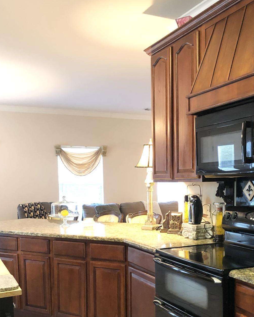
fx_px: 413
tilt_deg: -6.7
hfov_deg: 34.0
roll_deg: +1.3
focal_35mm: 44
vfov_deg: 41.3
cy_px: 219
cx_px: 157
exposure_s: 1/6
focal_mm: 3.99
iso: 100
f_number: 1.8
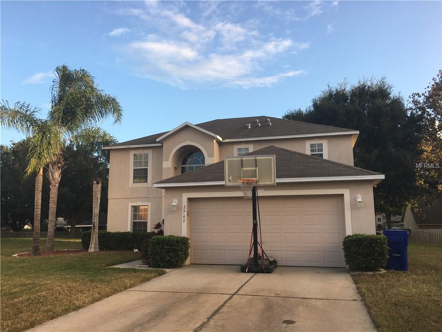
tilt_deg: +7.2
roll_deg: +0.2
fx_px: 370
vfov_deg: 48.2
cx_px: 221
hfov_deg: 61.7
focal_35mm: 29
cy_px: 166
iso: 25
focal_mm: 4.15
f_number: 2.2
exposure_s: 1/225
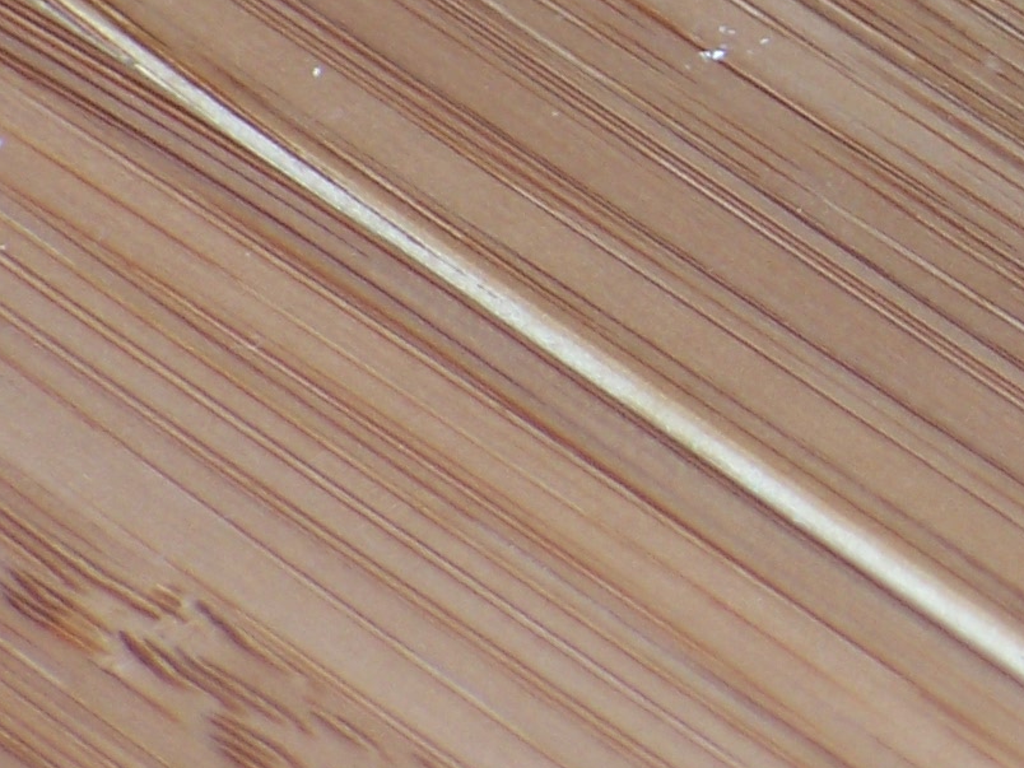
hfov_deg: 2.6
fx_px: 22216
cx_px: 1814
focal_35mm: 751
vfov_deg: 2.0
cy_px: -348
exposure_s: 1/200
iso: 80
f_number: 4.4
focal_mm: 38.8
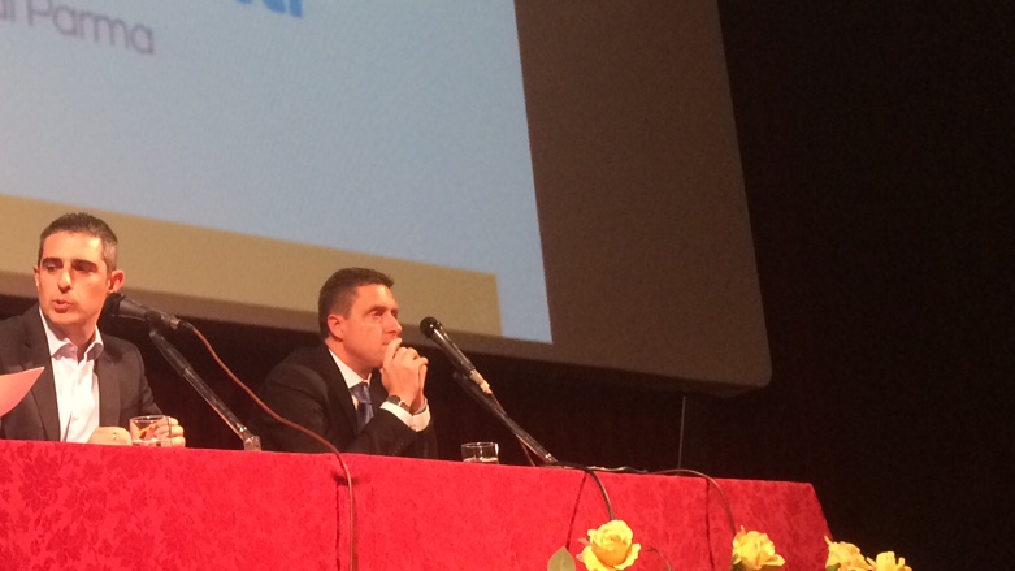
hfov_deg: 29.7
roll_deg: +3.8
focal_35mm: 66
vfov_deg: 18.2
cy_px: 265
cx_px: 0
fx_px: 1776
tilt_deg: +11.4
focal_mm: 4.15
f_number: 2.2
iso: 160
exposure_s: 1/30
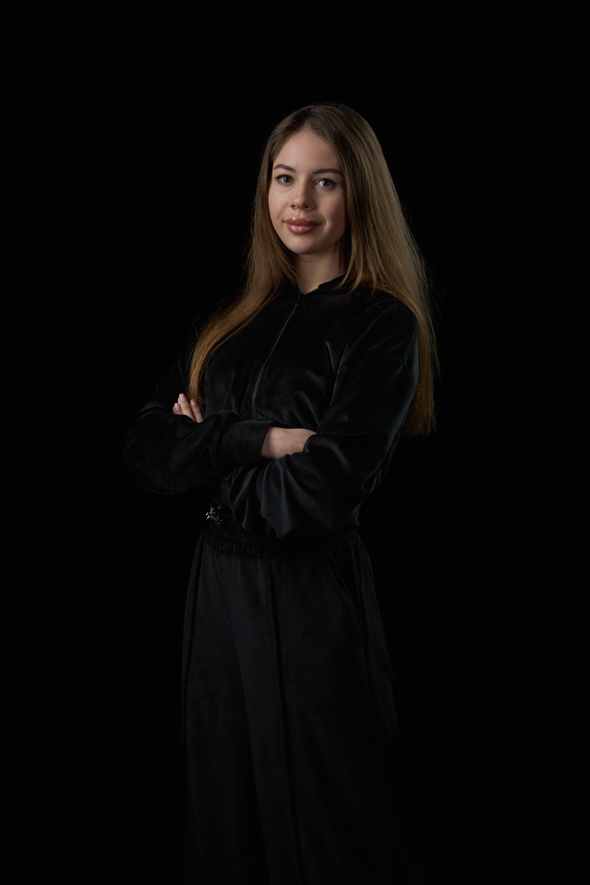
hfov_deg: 27.0
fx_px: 1229
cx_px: 295
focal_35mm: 50
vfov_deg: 39.6
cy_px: 442
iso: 125
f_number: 2.8
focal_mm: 50
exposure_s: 1/200
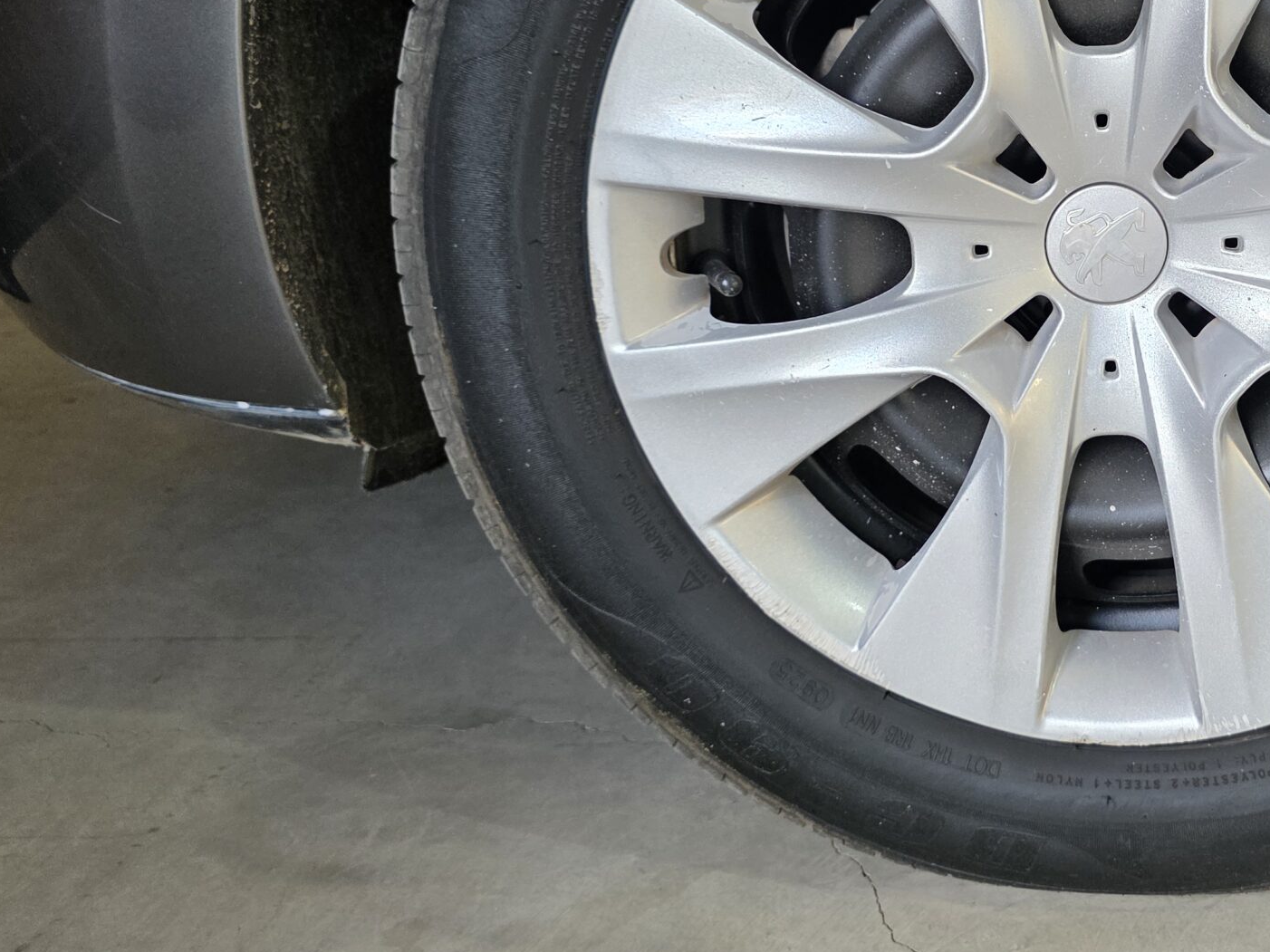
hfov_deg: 41.8
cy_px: 225
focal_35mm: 42
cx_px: 1104
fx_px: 1541
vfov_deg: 33.6
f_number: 1.7
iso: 160
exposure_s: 1/100
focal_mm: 6.3
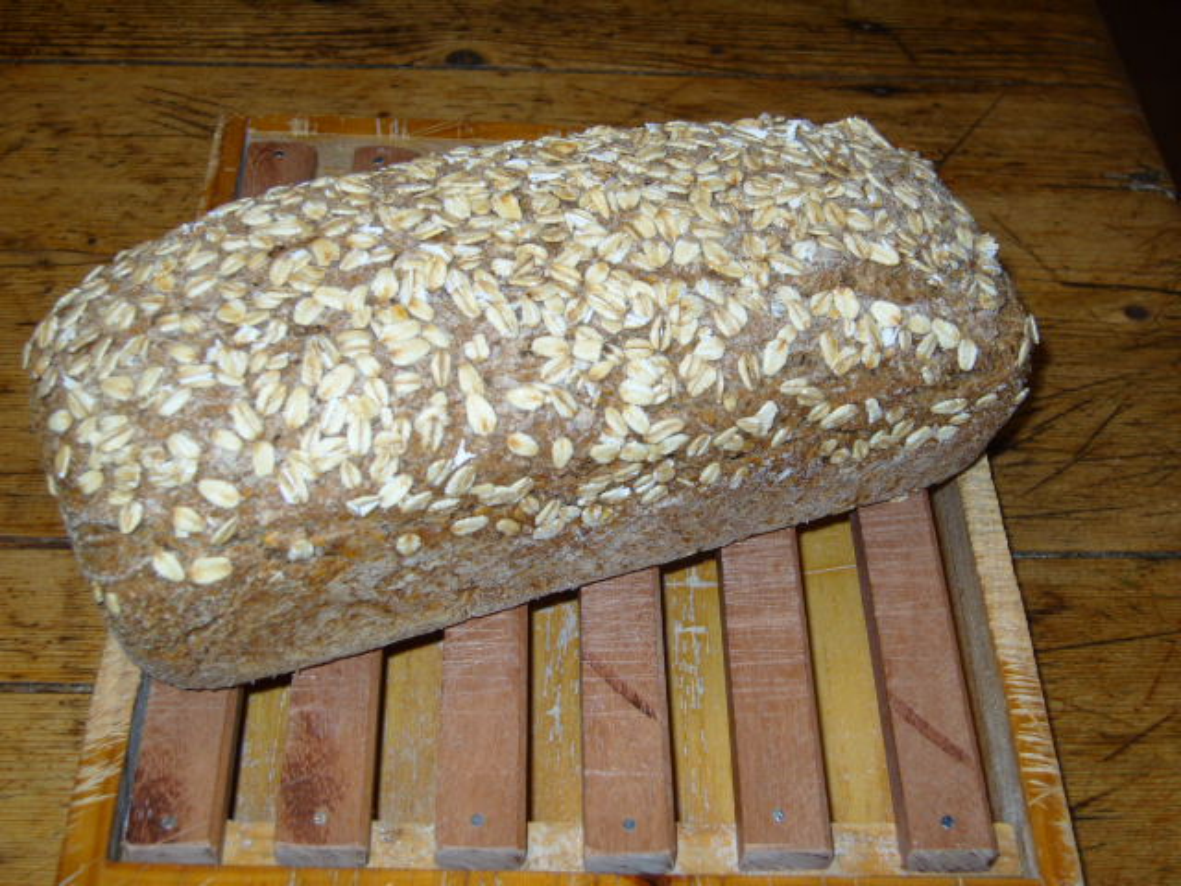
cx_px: 590
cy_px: 443
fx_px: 1808
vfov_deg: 27.5
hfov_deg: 36.2
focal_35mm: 53
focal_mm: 11
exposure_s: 1/45
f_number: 3.5
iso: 100
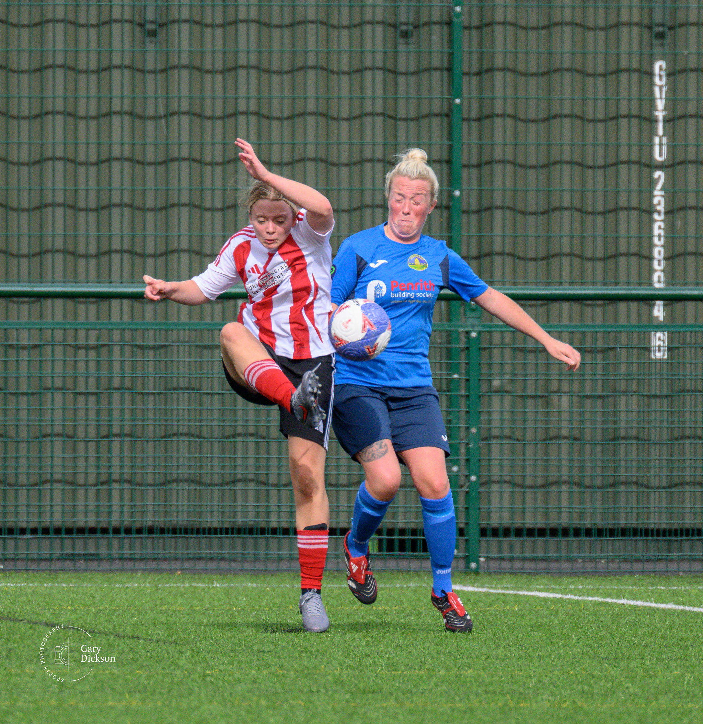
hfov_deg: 1.6
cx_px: 215
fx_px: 25597
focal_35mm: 1098
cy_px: 303
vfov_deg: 1.6
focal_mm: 400
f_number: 5.6
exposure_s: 1/2500
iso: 1000
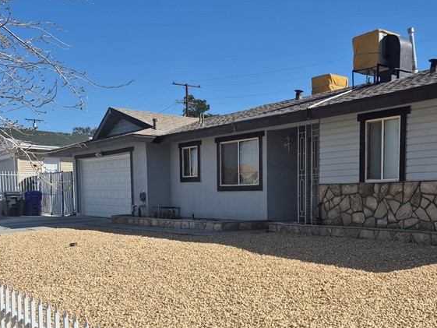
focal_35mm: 42
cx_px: 300
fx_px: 530
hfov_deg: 44.0
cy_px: 248
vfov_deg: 33.6
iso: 25
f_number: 1.8
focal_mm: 5.4
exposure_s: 1/2728
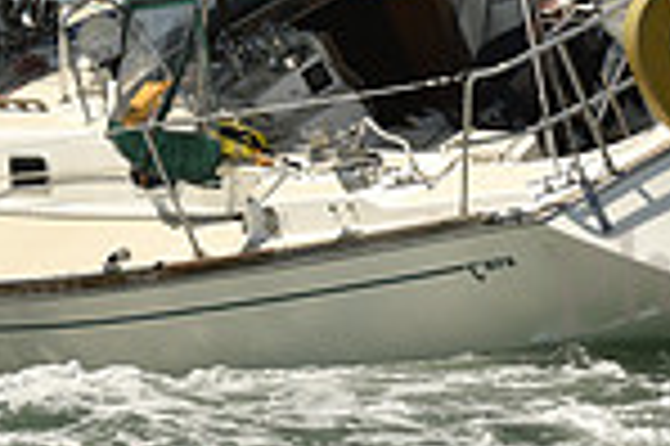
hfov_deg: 7.6
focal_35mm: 273
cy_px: 52
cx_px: 319
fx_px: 5075
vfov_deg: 5.0
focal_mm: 70
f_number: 13
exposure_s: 1/800
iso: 320
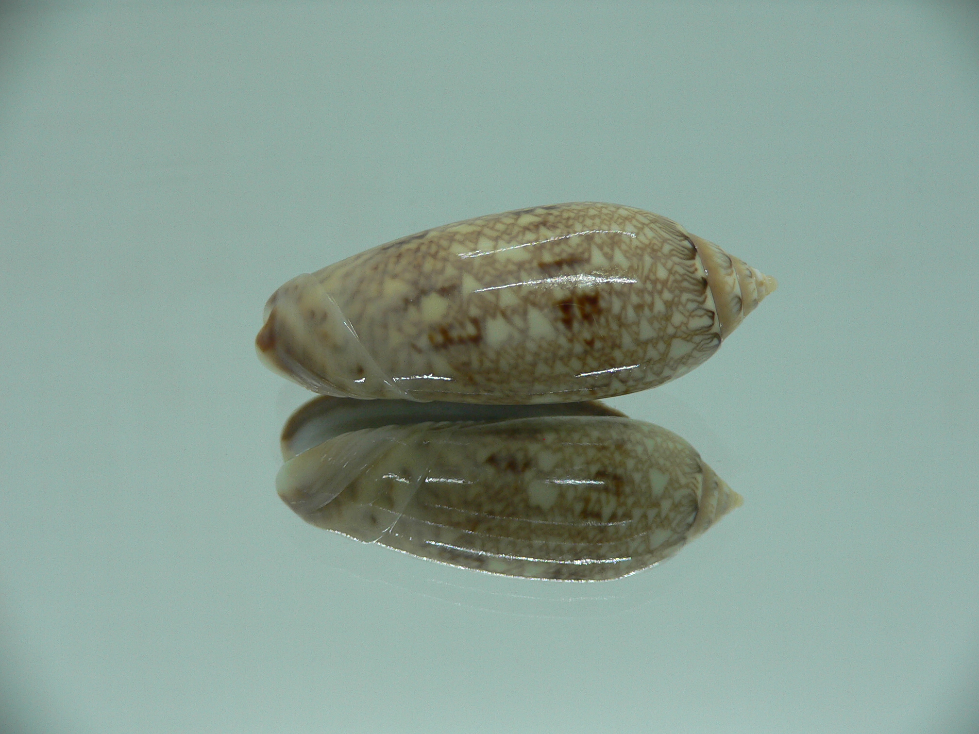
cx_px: 490
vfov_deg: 40.7
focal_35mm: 35
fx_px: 990
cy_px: 367
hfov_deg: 52.6
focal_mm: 4.6
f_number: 2.8
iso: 80
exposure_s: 1/60
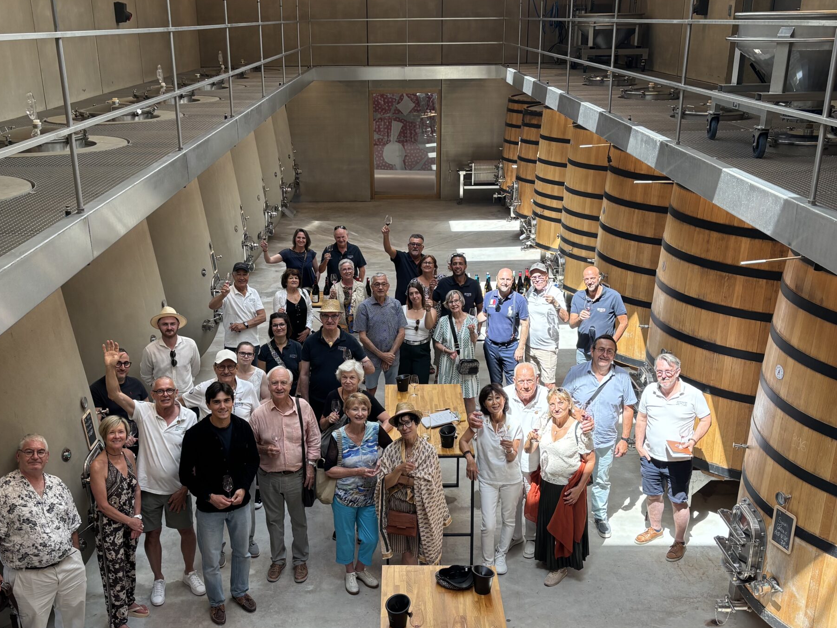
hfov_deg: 50.1
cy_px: 344
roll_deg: +0.8
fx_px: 895
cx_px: 383
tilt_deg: -21.1
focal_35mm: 37
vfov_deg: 38.6
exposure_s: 1/387
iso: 50
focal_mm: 5.96
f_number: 1.6
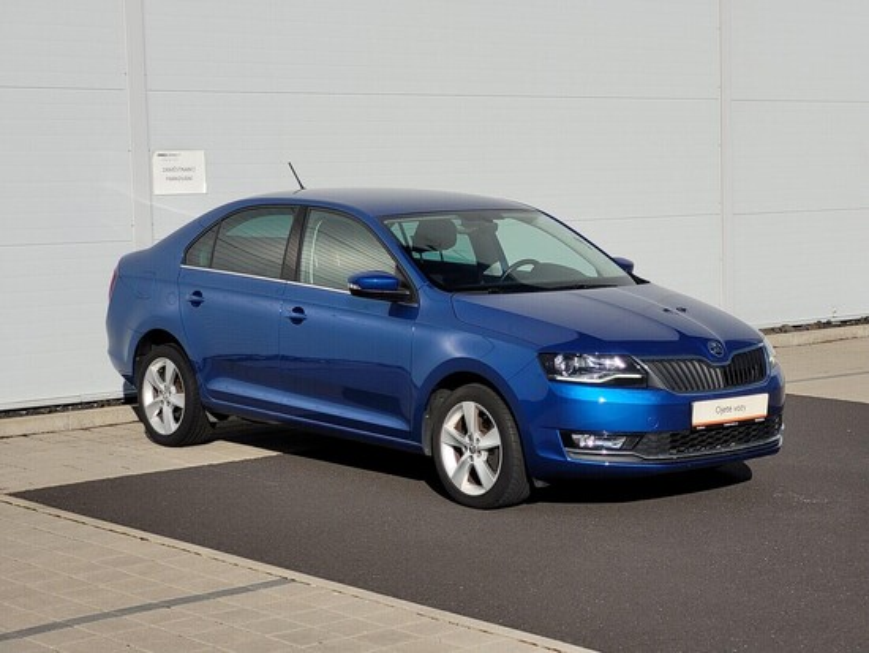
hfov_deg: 25.6
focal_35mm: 76
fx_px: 1909
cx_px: 434
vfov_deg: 19.4
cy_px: 326
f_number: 2.4
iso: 25
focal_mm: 7.12
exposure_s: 1/1844
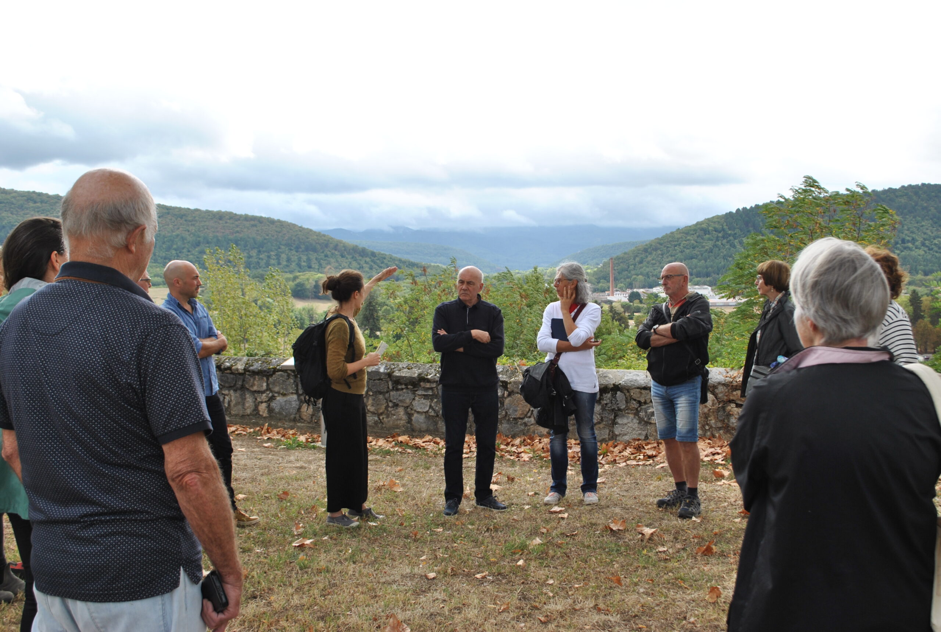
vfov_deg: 37.0
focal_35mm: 36
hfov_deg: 53.0
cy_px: 316
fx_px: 943
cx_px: 470
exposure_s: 1/160
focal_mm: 24
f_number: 6.3
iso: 100
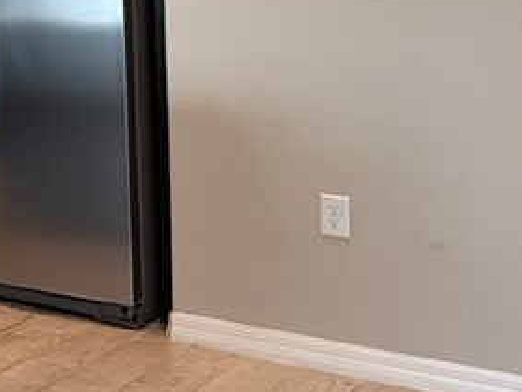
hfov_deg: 19.0
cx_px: -406
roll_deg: +1.9
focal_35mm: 80
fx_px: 1206
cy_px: -7
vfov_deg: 17.9
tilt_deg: -1.9
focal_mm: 2.22
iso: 320
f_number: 2.2
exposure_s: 1/120
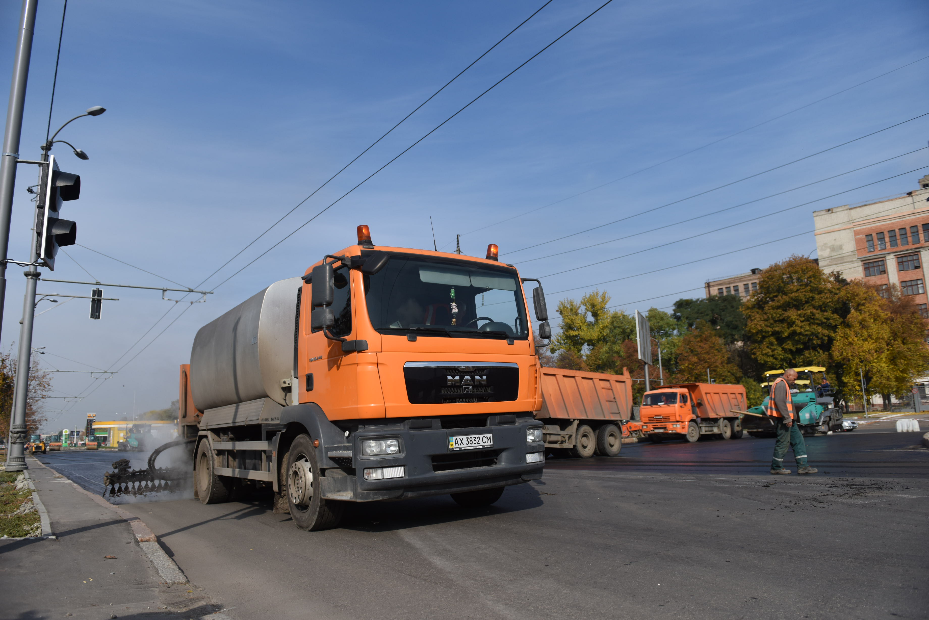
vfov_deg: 53.2
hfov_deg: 73.7
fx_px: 619
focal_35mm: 24
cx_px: 464
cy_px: 310
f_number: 4
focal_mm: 24
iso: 400
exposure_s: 1/6400
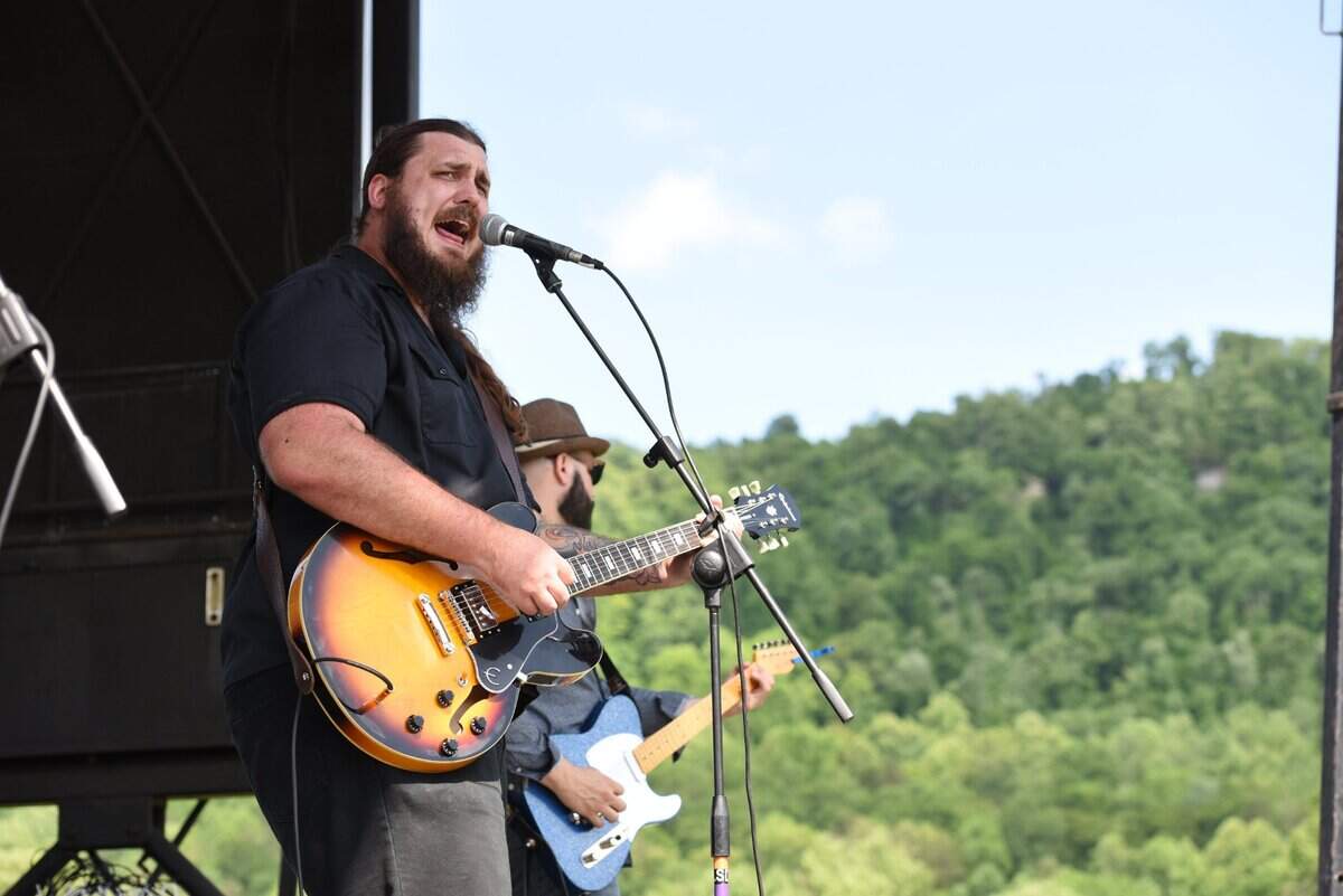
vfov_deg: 16.7
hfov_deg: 24.8
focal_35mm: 82
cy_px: 448
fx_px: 3060
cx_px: 672
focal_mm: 82
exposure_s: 1/1250
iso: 640
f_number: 4.5
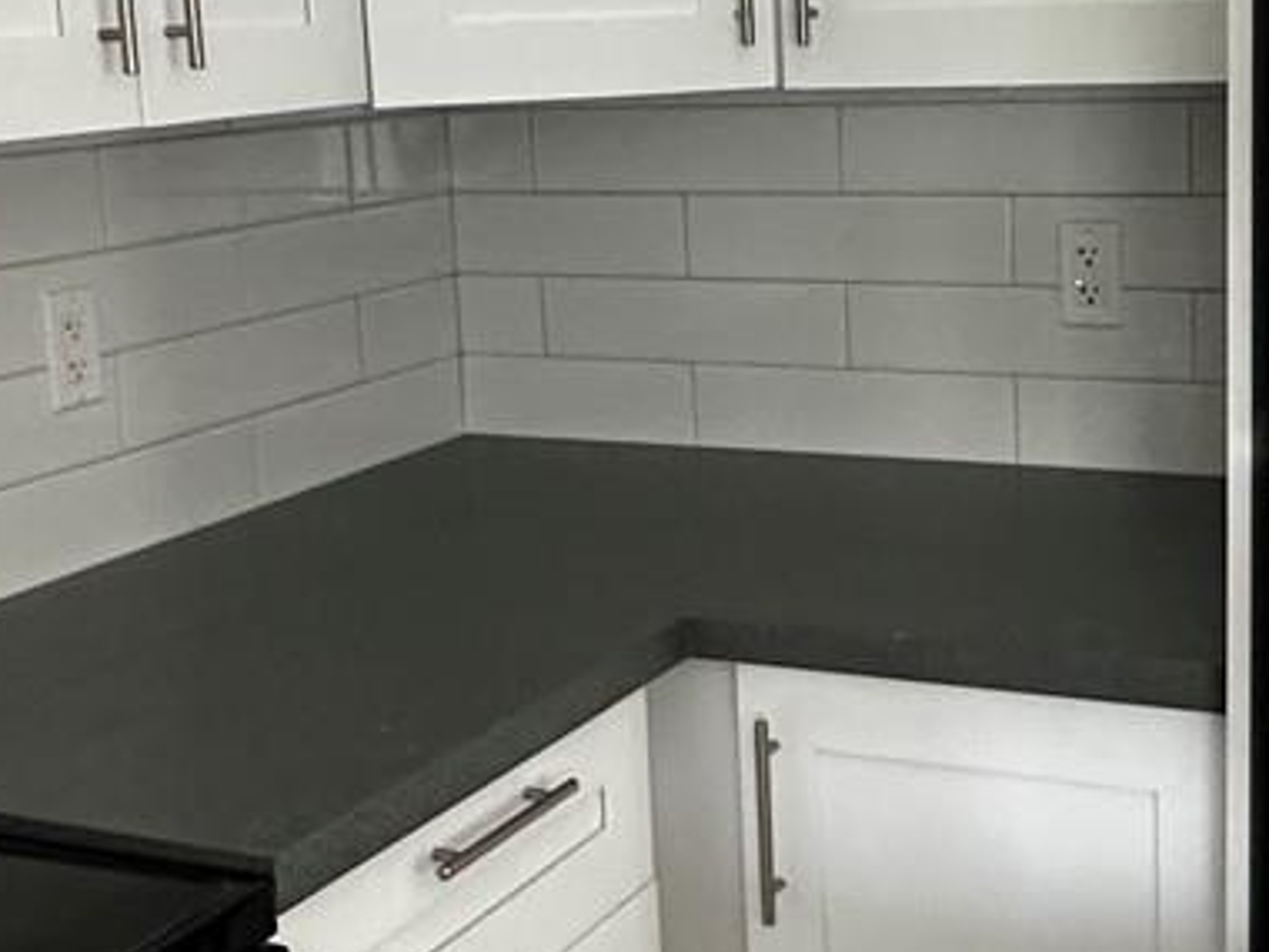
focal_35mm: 59
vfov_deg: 24.7
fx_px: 2163
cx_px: 808
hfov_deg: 32.5
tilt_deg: -9.0
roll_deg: +2.0
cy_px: 357
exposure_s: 1/61
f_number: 2.2
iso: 320
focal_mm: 2.22
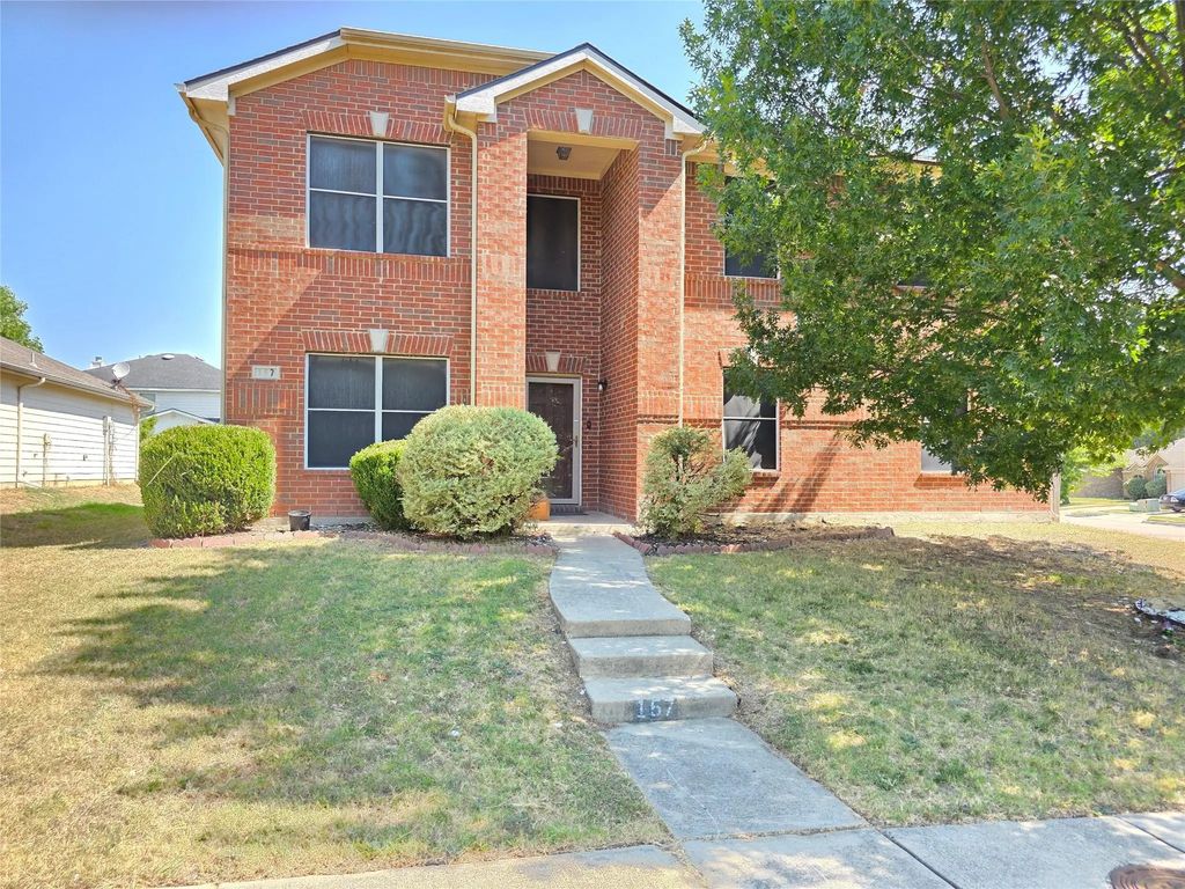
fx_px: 787
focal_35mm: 23
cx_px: 592
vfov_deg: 58.9
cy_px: 444
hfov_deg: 73.9
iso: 40
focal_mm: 6.3
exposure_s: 1/359
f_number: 1.7
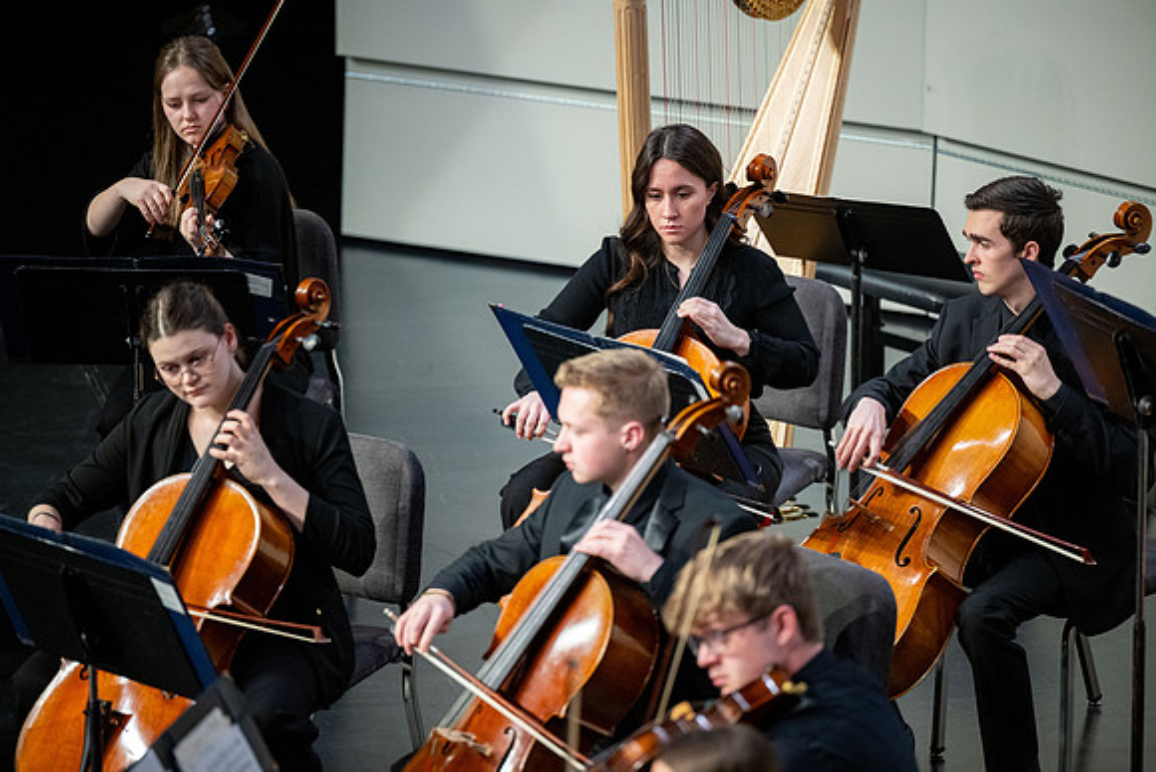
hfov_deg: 10.3
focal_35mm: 200
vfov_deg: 6.9
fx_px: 6423
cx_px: 578
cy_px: 386
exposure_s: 1/400
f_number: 2.8
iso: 2000
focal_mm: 200
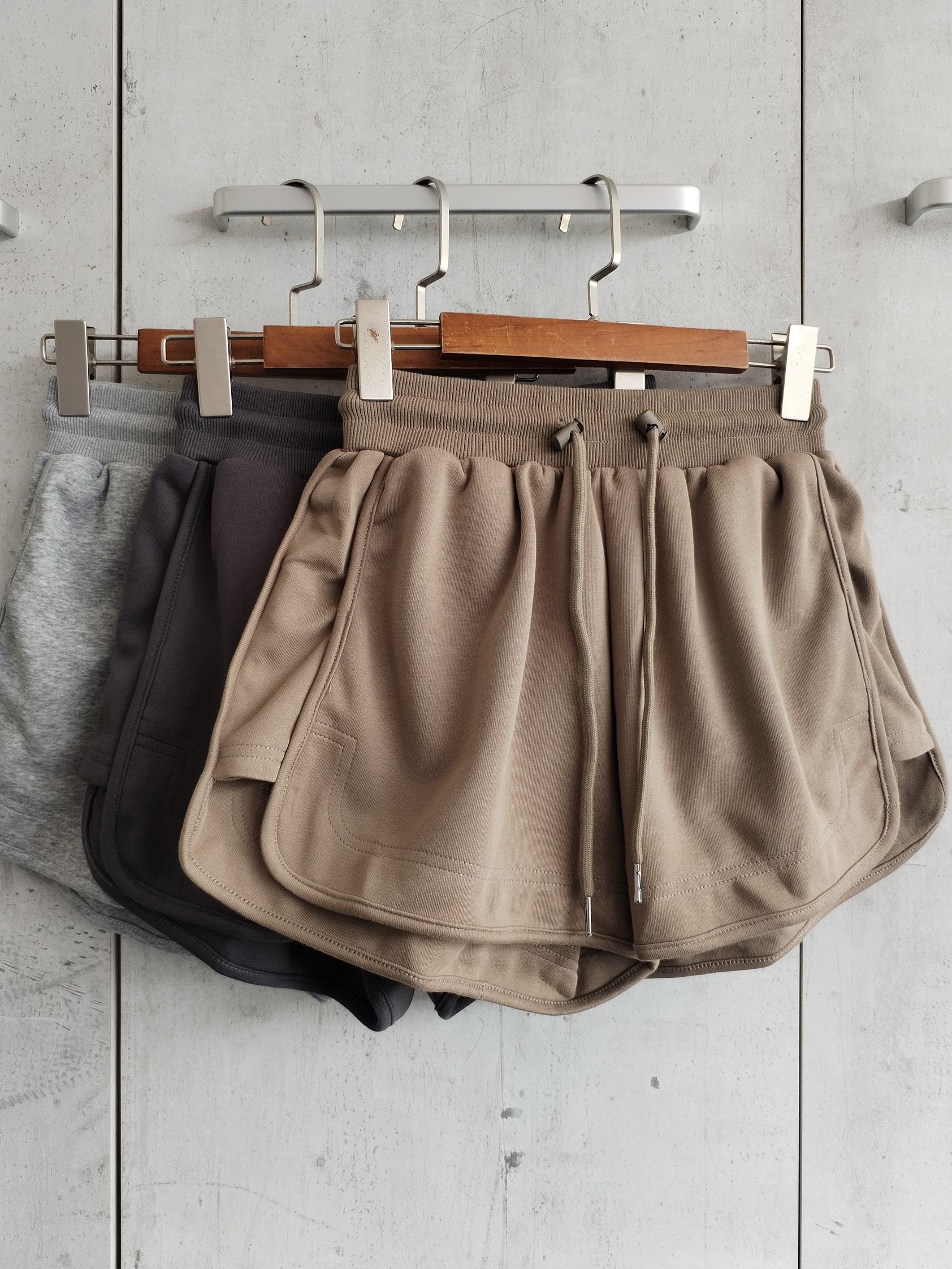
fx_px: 1137
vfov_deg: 58.3
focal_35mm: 31
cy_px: 640
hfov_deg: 45.4
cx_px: 457
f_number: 1.8
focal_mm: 4.75
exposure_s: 1/100
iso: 137
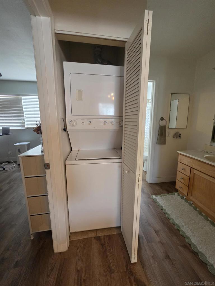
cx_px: 108
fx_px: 108
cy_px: 143
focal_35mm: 13
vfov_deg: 106.2
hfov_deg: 89.9
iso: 400
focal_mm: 2.2
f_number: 1.9
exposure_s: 1/60
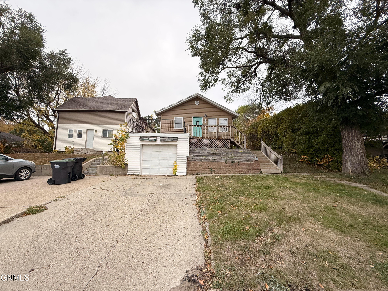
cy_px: 146
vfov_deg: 85.7
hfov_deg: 102.1
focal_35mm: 14
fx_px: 157
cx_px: 194
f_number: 2.2
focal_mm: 2.22
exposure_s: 1/217
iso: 50
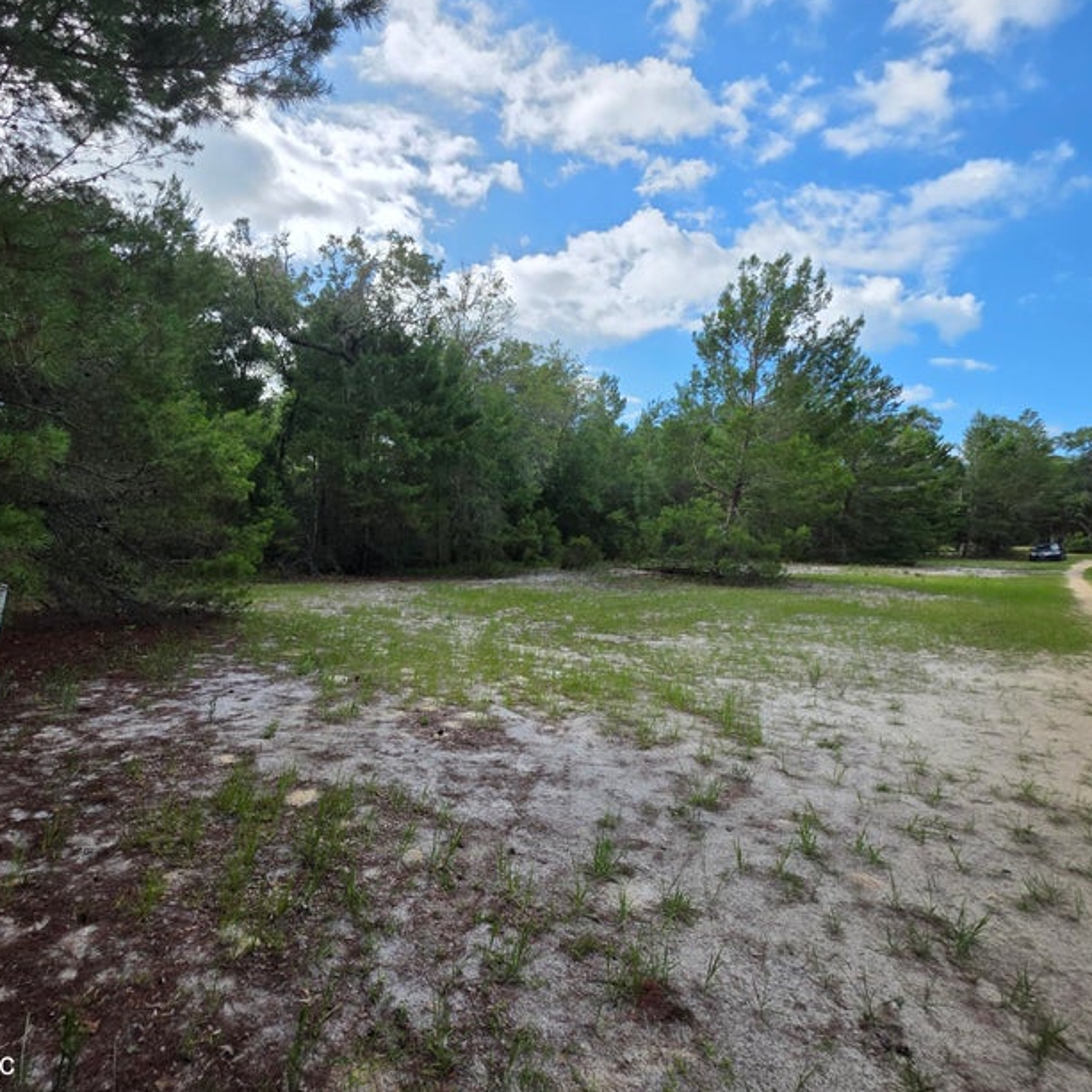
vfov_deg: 87.4
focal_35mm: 16
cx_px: 480
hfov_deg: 87.0
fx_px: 571
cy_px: 545
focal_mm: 2.2
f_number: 1.9
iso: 40
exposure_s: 1/1571
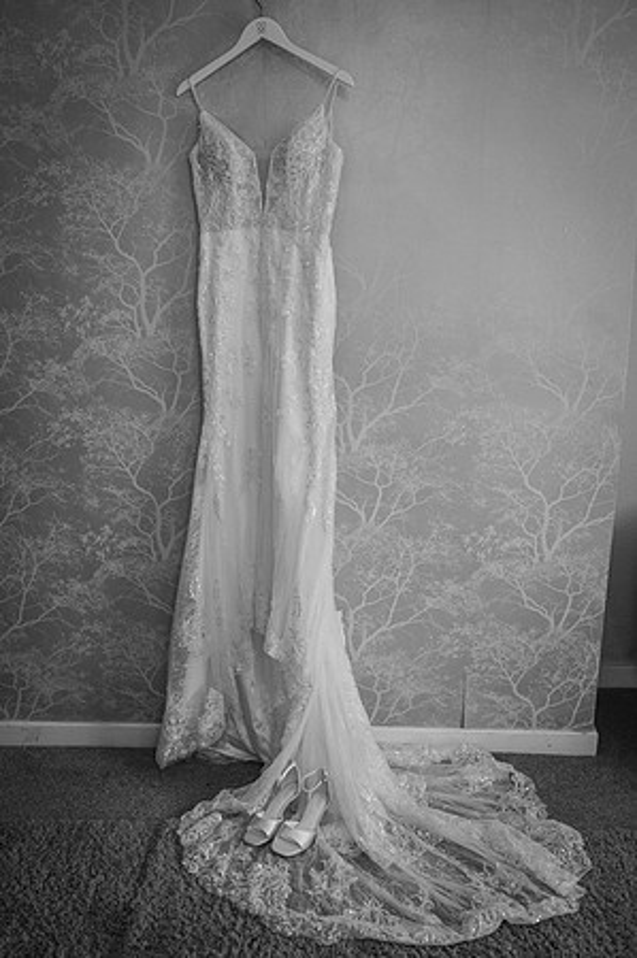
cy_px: 479
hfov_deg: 37.8
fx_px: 931
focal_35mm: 35
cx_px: 318
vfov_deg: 54.5
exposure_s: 1/200
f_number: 2.8
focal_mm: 35
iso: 720
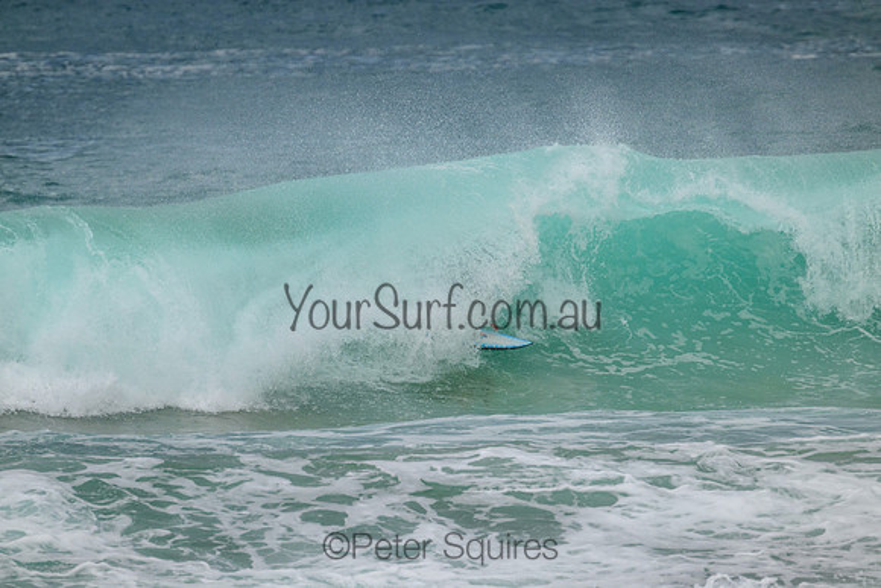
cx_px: 440
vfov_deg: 1.7
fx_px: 19581
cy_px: 294
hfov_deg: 2.6
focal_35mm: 800
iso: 800
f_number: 11
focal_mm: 800
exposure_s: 1/2000
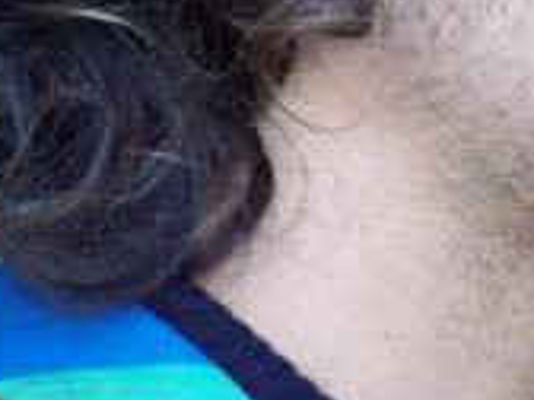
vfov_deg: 3.4
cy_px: -203
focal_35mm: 442
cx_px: 749
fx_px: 6818
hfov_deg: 4.5
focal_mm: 23.1
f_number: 3.2
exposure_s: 1/30
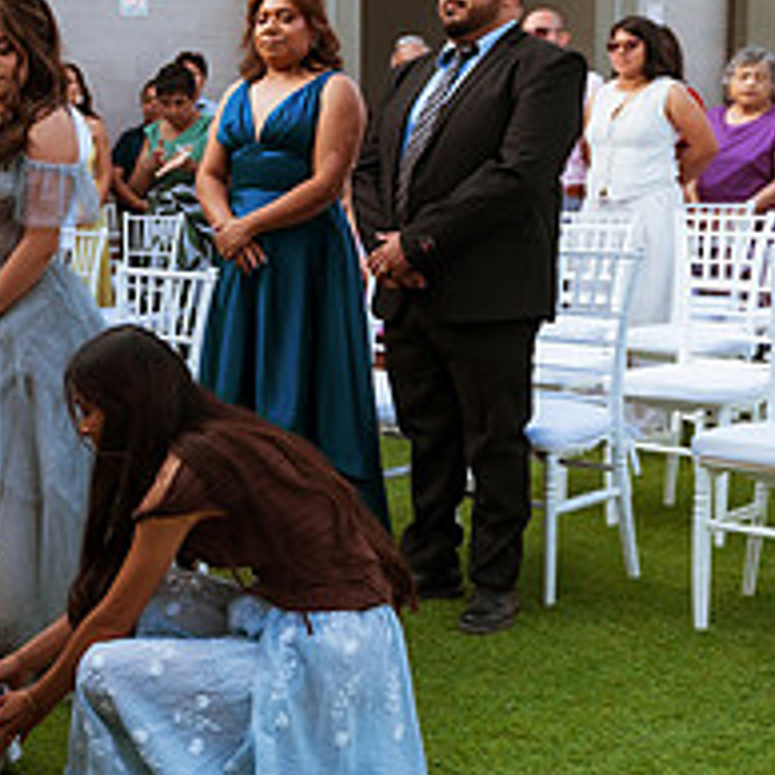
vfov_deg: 28.2
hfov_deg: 26.3
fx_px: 1545
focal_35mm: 61
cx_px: -48
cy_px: 378
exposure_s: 1/1250
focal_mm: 24
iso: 100
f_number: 2.8
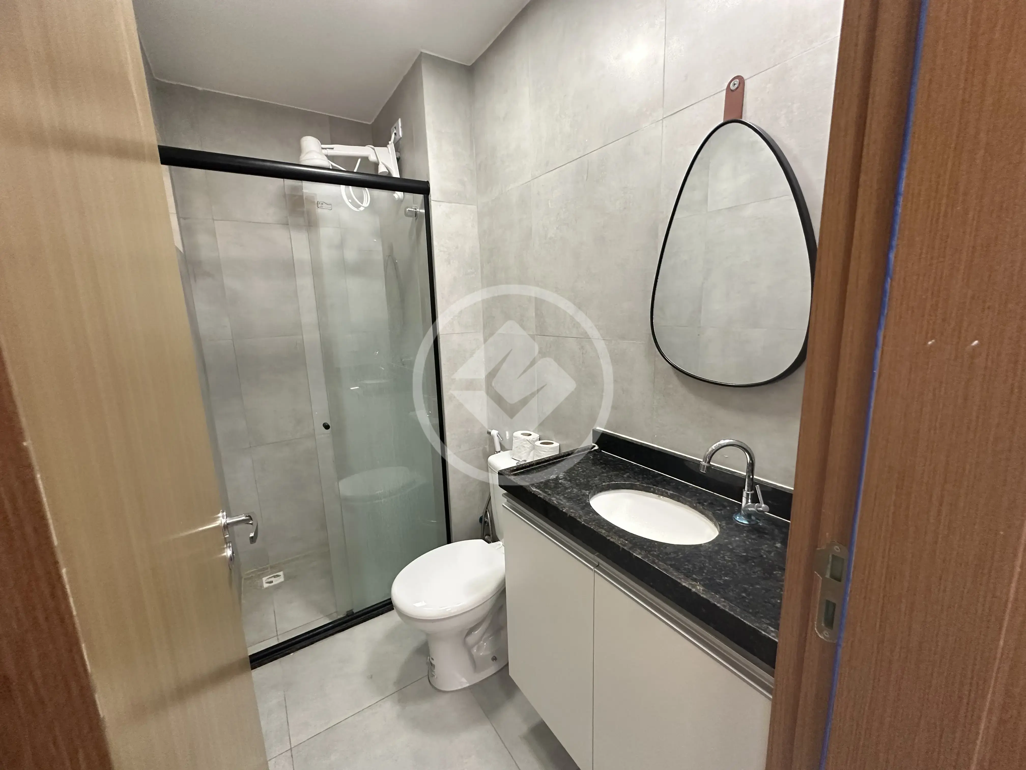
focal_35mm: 14
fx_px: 415
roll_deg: +1.2
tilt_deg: -10.1
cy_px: 385
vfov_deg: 85.7
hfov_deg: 102.1
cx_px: 513
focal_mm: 2.22
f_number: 2.2
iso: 320
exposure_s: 1/99
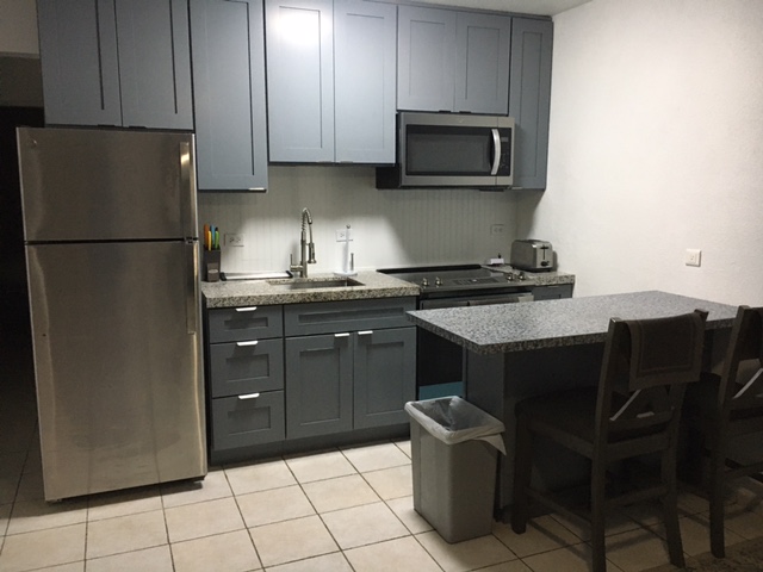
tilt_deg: -8.2
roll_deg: +0.4
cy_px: 286
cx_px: 382
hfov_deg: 61.7
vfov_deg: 48.2
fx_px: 639
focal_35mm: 29
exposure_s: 1/33
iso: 250
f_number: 2.2
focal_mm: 4.15
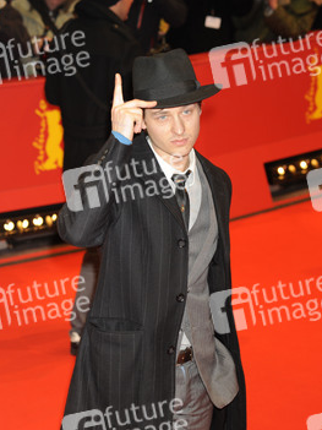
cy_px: 244
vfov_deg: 18.9
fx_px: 1291
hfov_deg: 14.2
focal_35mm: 104
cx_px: 160
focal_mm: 95
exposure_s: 1/200
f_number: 6.3
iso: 1250
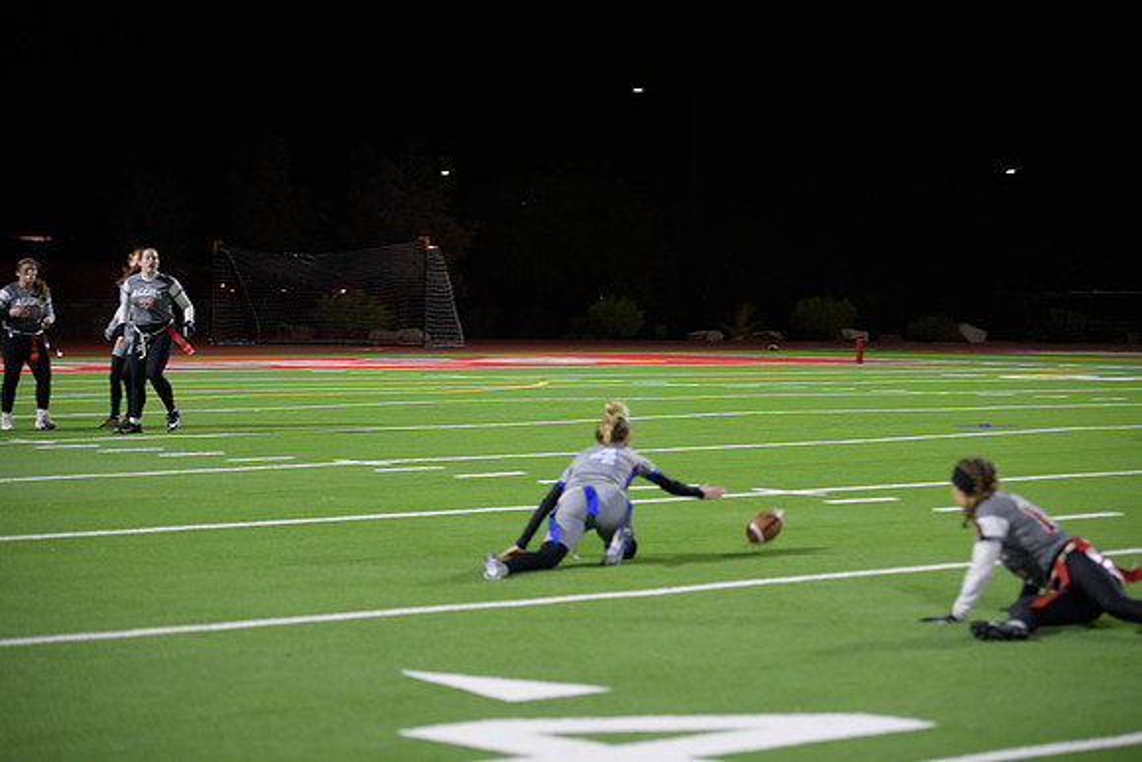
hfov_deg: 18.6
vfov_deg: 12.5
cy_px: 381
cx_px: 571
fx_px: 3490
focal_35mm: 110
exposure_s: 1/200
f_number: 2.8
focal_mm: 110
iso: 1100
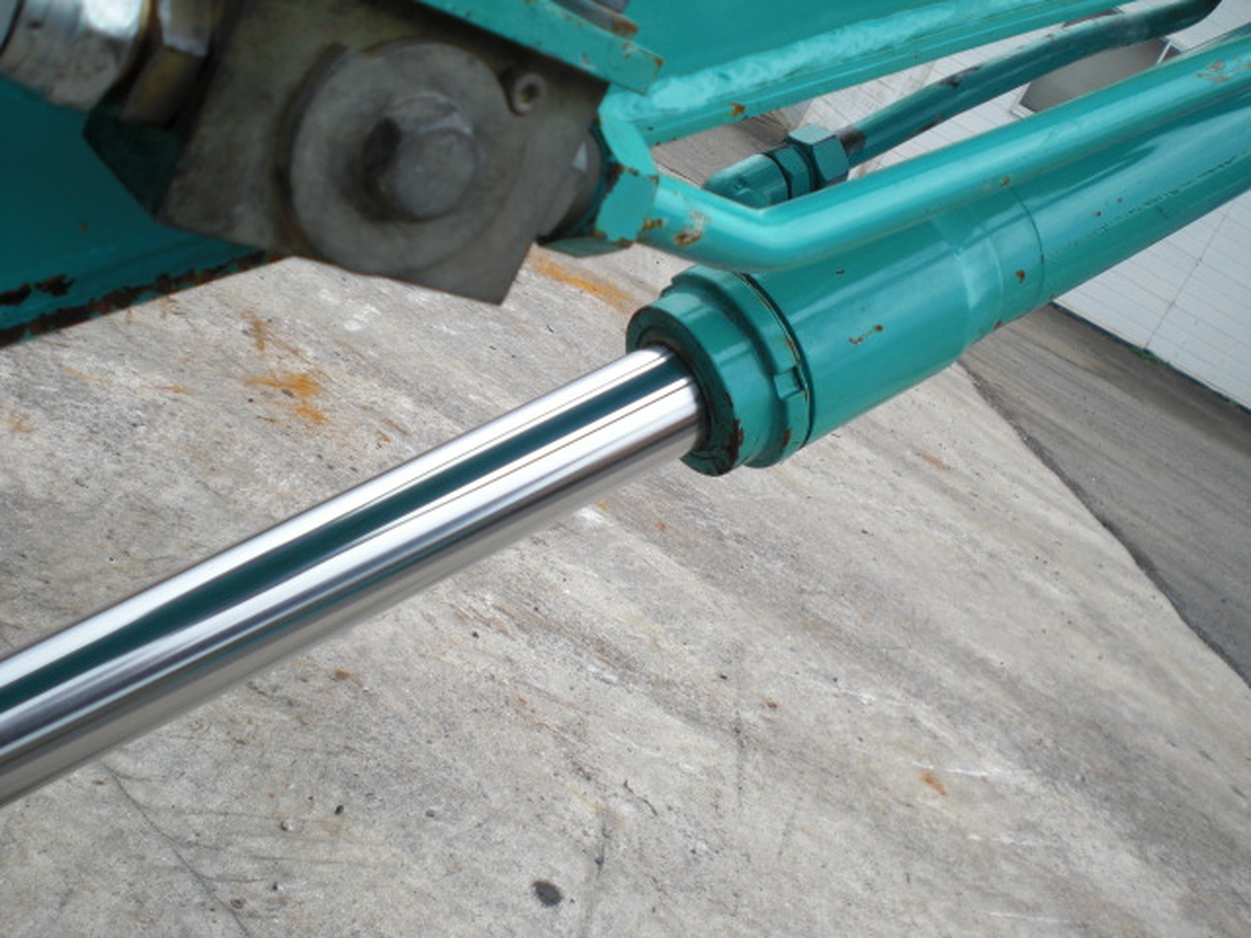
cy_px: 469
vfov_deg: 37.7
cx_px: 626
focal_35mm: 38
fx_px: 1373
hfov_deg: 49.0
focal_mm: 6.3
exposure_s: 1/500
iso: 64
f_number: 3.1
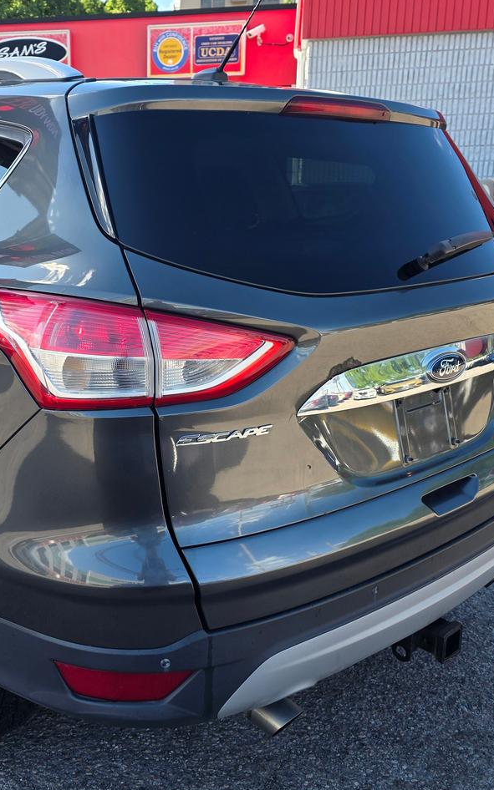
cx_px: 145
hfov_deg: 37.7
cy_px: 397
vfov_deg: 58.1
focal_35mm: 33
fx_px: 711
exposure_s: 1/359
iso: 25
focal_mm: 6.3
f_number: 1.7
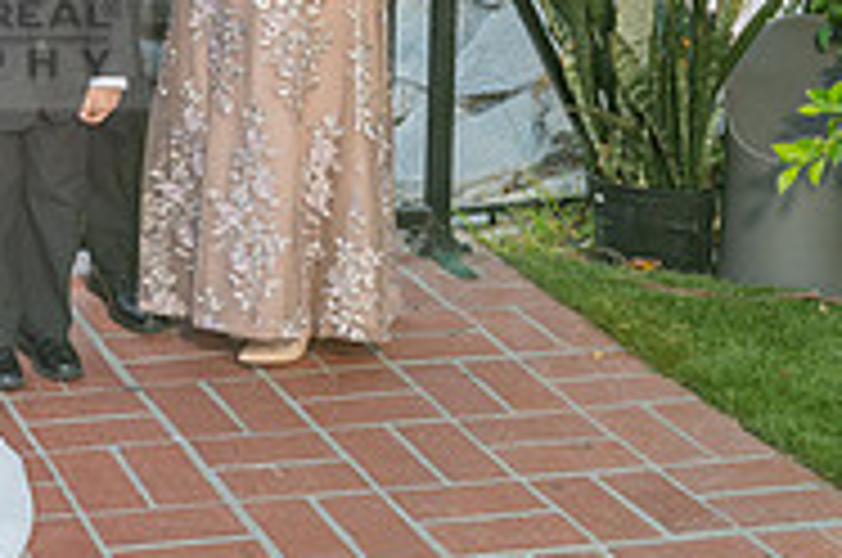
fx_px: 2125
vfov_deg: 14.6
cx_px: -209
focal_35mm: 91
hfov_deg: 20.7
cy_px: -66
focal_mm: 24
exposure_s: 1/250
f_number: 4
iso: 100
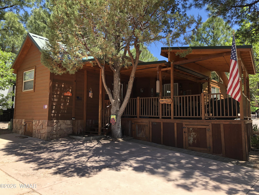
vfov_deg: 49.7
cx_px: 130
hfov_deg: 63.4
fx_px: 209
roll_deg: -1.2
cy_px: 98
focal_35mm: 28
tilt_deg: +5.2
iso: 20
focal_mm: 4
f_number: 1.8
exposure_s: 1/220
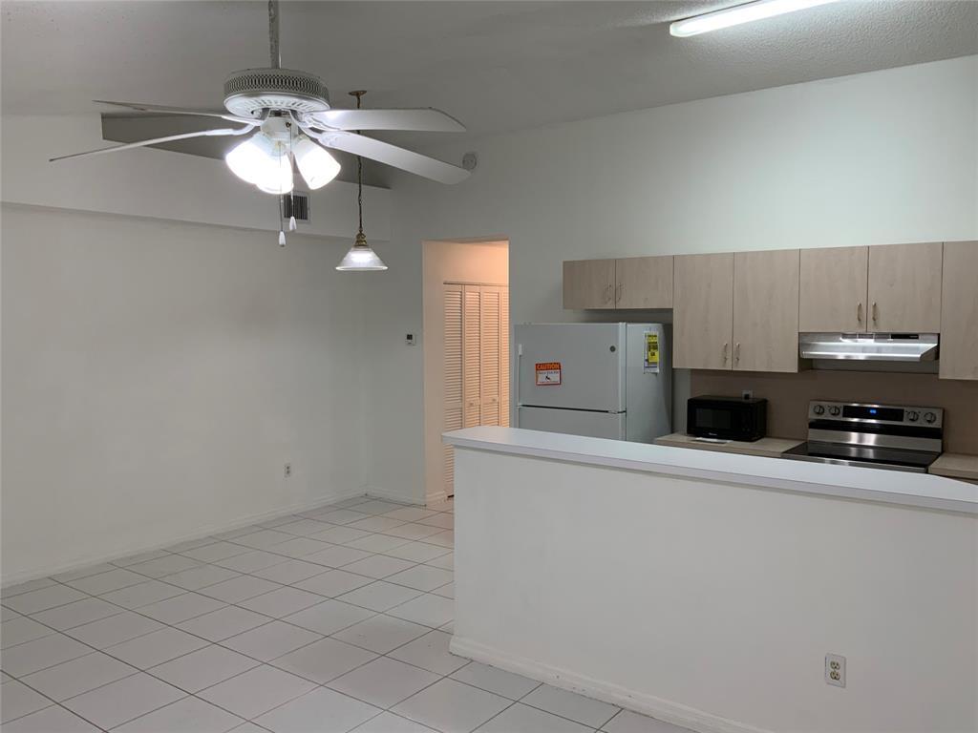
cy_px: 366
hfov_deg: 61.7
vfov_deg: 48.2
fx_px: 819
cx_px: 489
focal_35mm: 29
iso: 40
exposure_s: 1/60
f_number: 1.8
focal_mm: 3
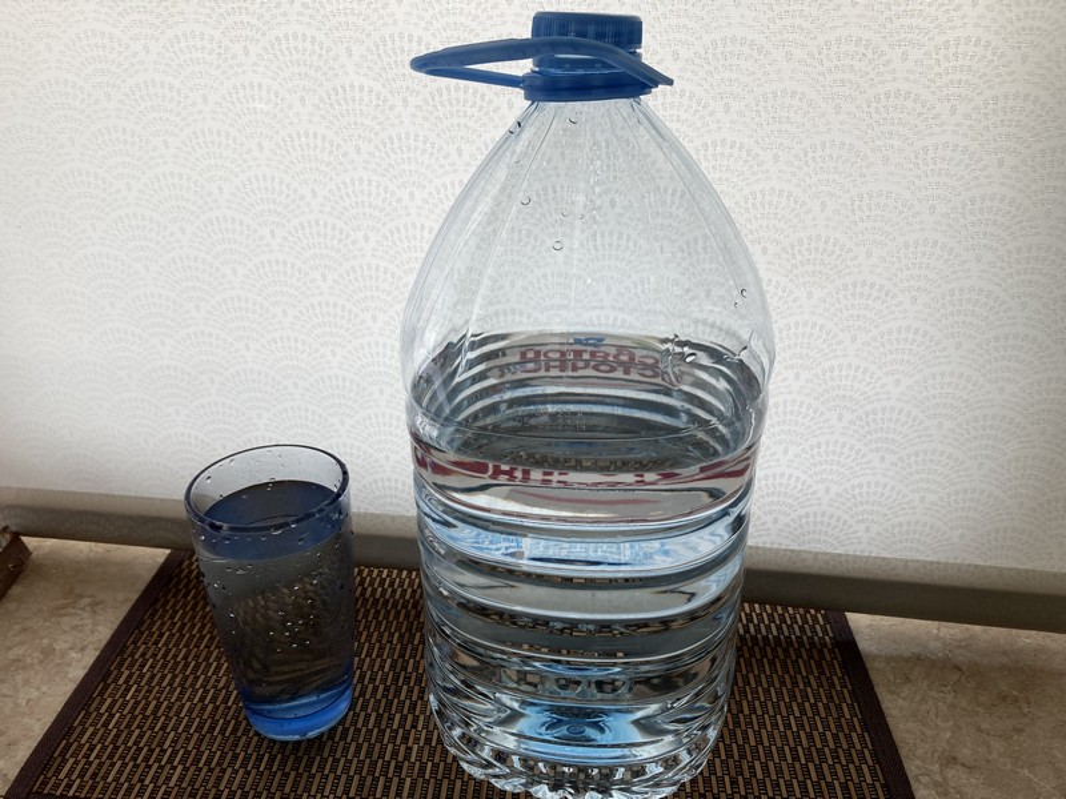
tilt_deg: -25.8
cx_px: 533
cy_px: 400
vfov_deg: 49.7
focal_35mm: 28
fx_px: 862
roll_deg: +0.0
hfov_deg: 63.4
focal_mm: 3.99
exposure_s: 1/121
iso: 32
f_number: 1.8
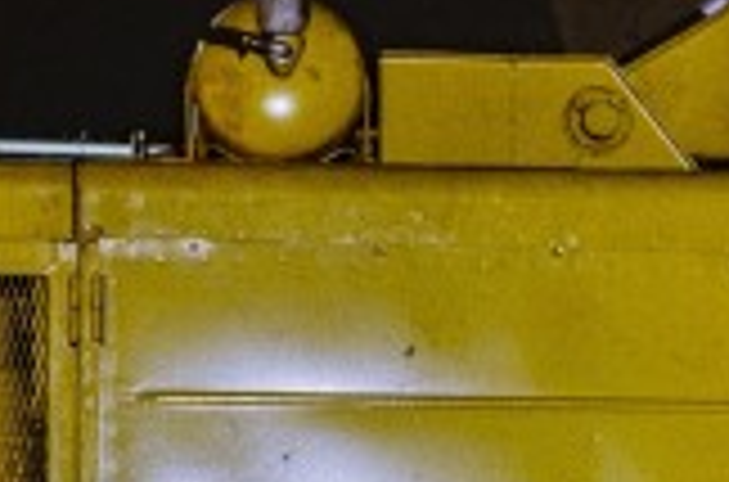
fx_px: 5250
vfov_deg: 5.2
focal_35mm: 260
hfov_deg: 7.9
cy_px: 563
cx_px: 639
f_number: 8
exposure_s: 1/100
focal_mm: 105
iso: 320
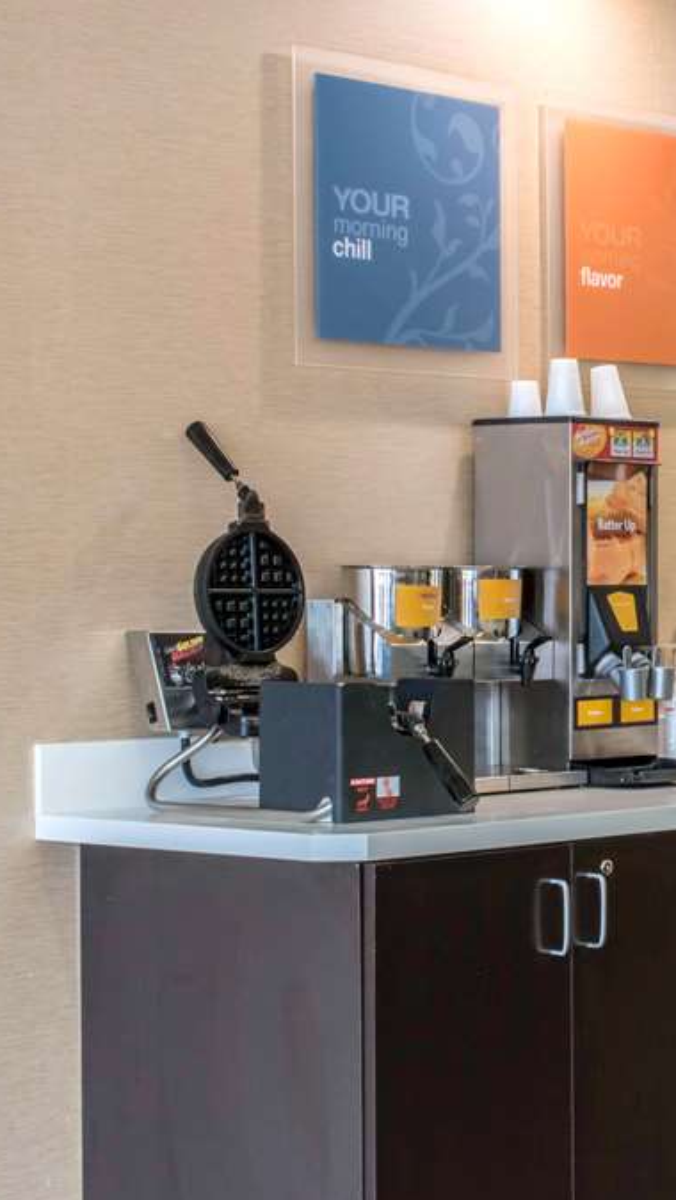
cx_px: 718
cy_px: 603
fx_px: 2580
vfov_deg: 26.2
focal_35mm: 81
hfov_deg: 14.6
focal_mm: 34
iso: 400
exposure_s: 1/1.25
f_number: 14
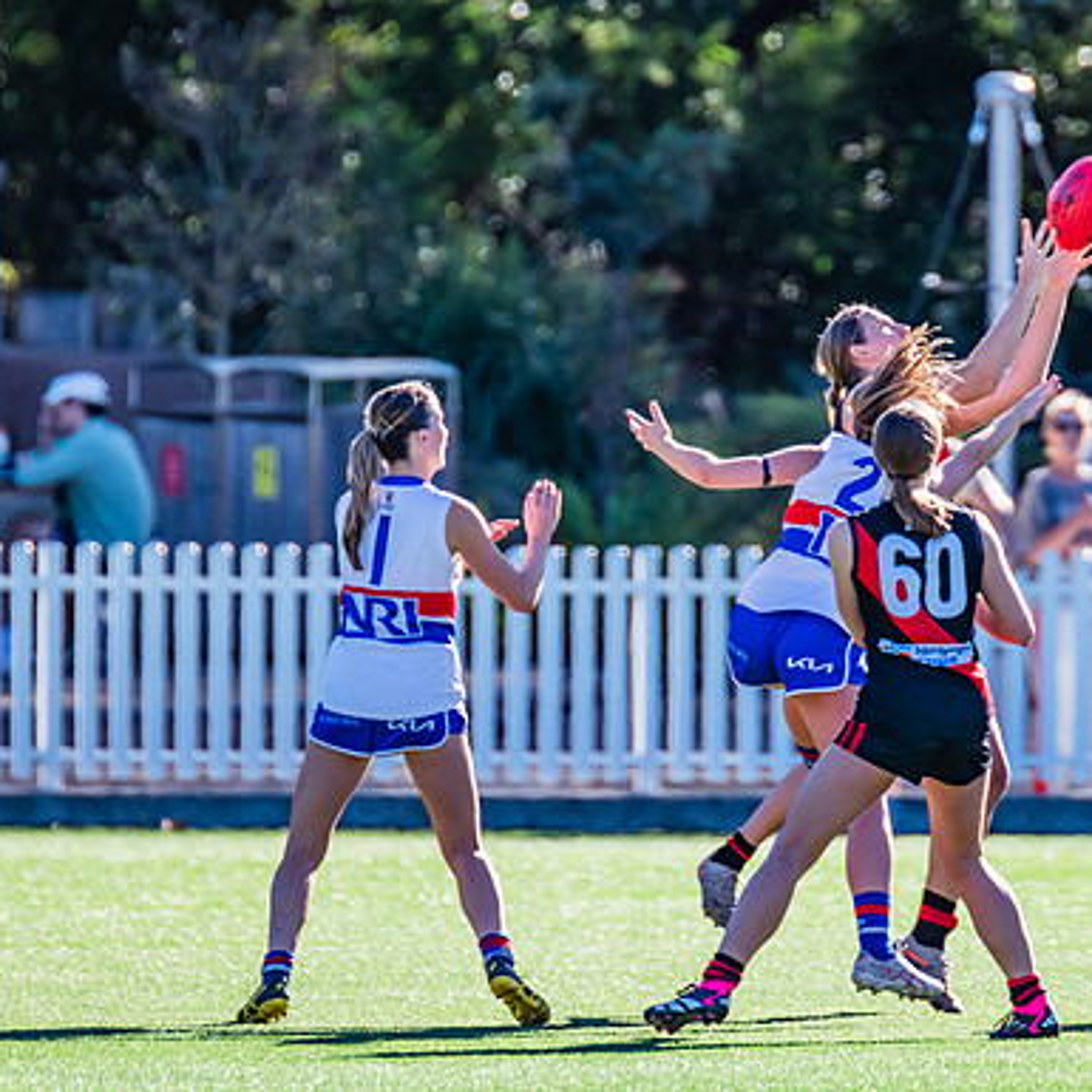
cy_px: 466
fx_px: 32228
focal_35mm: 903
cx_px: 694
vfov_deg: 1.9
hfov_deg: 1.9
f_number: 6.3
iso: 800
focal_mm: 600
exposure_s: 1/1250
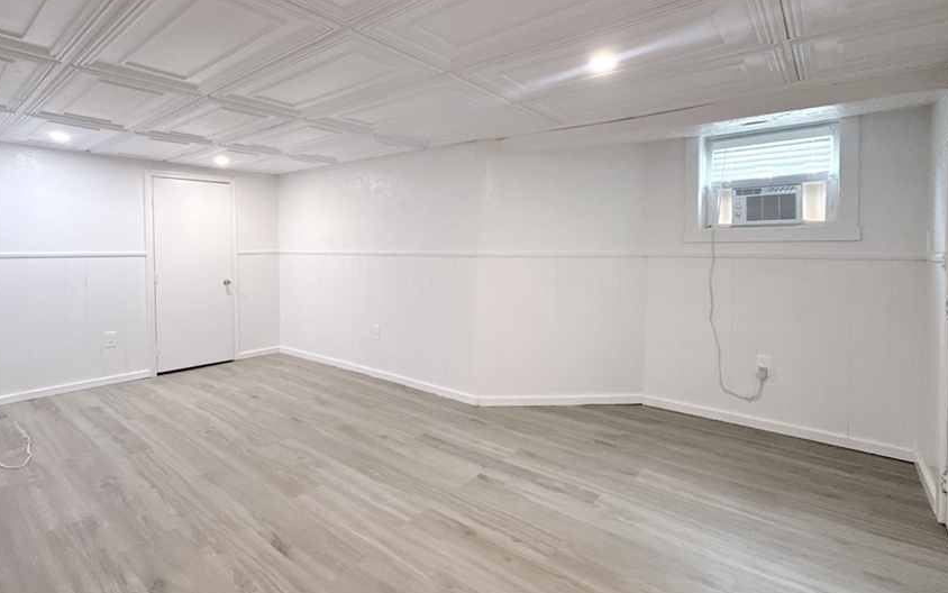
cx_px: 432
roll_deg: -0.1
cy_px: 259
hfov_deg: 90.9
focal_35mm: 18
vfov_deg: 64.8
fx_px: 465
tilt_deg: -1.1
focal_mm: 2.22
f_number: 2.2
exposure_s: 1/120
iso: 320
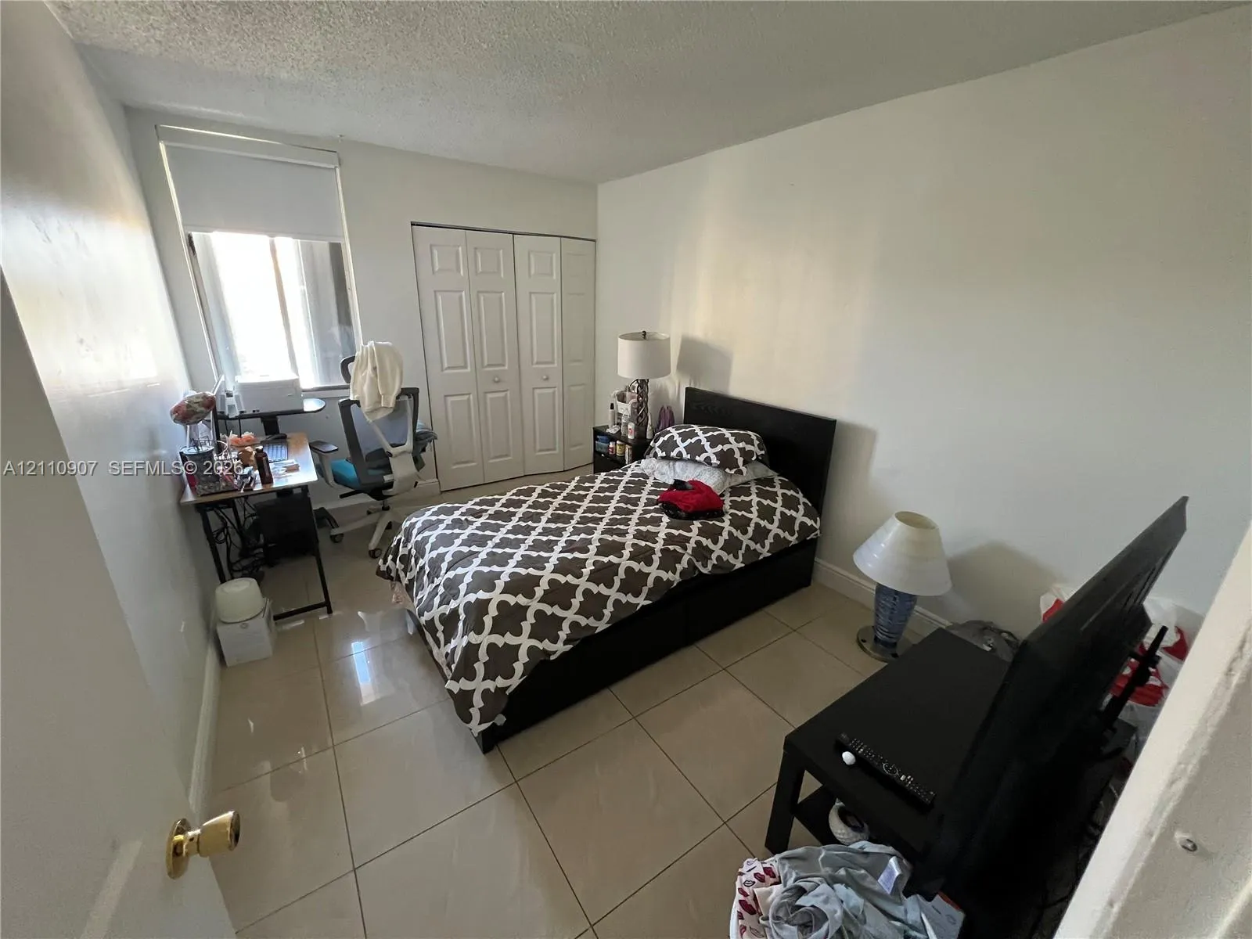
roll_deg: -1.8
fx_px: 470
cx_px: 626
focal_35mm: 13
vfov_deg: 89.9
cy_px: 470
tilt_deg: -20.6
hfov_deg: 106.2
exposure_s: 1/60
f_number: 1.8
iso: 400
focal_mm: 1.57
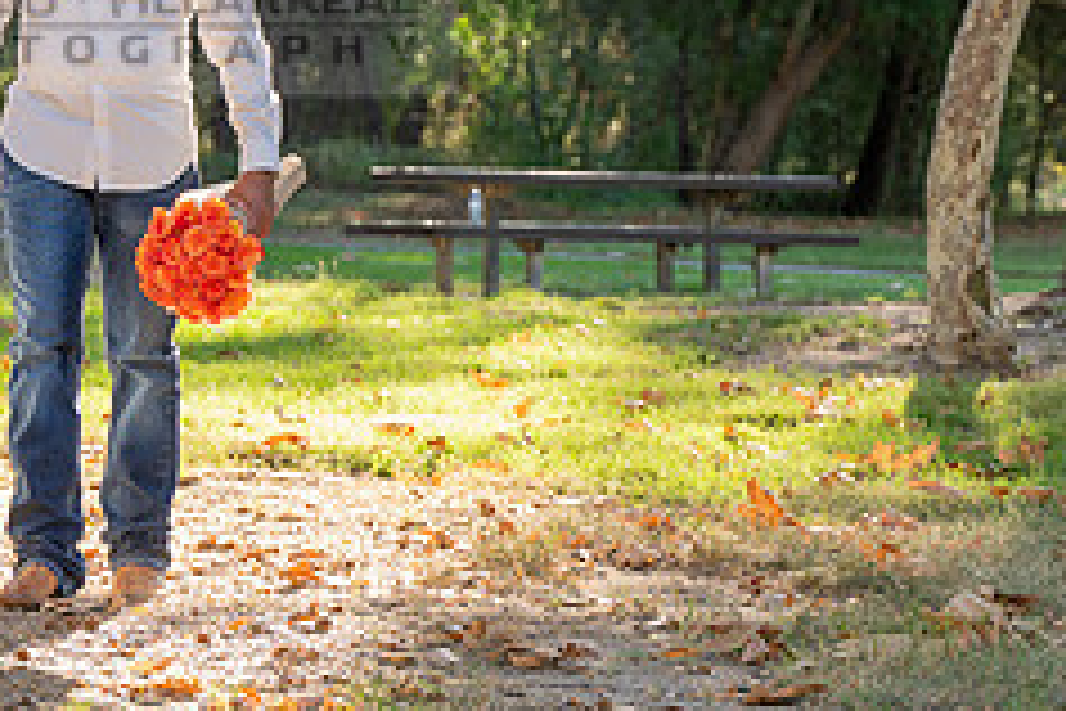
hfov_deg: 11.9
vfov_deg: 8.0
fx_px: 5063
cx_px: 76
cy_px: -11
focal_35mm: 171
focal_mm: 70
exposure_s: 1/200
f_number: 4
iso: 200
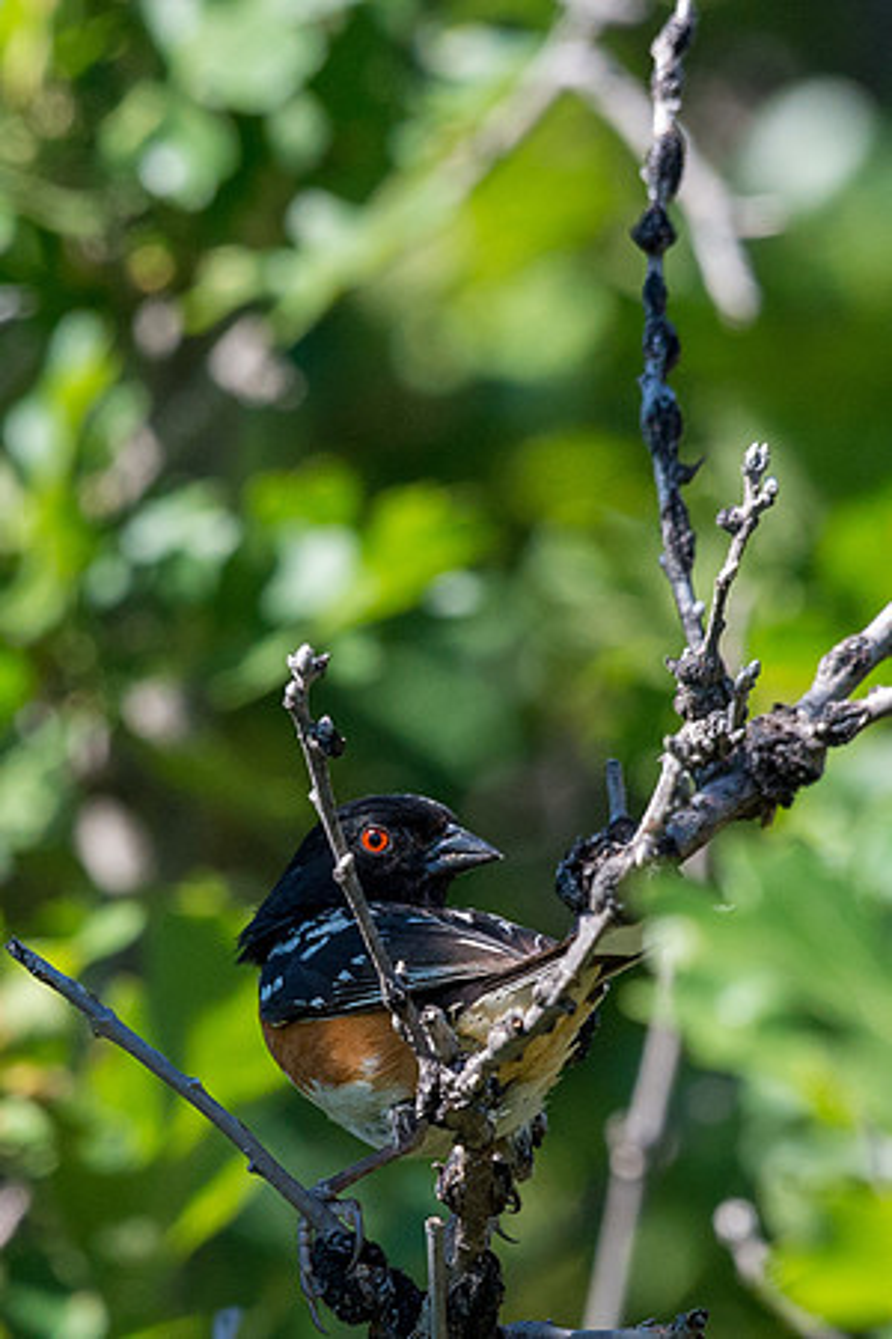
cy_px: 832
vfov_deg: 1.9
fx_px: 40120
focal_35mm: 1080
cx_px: 348
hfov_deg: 1.3
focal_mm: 460
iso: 1600
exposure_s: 1/1000
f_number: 9
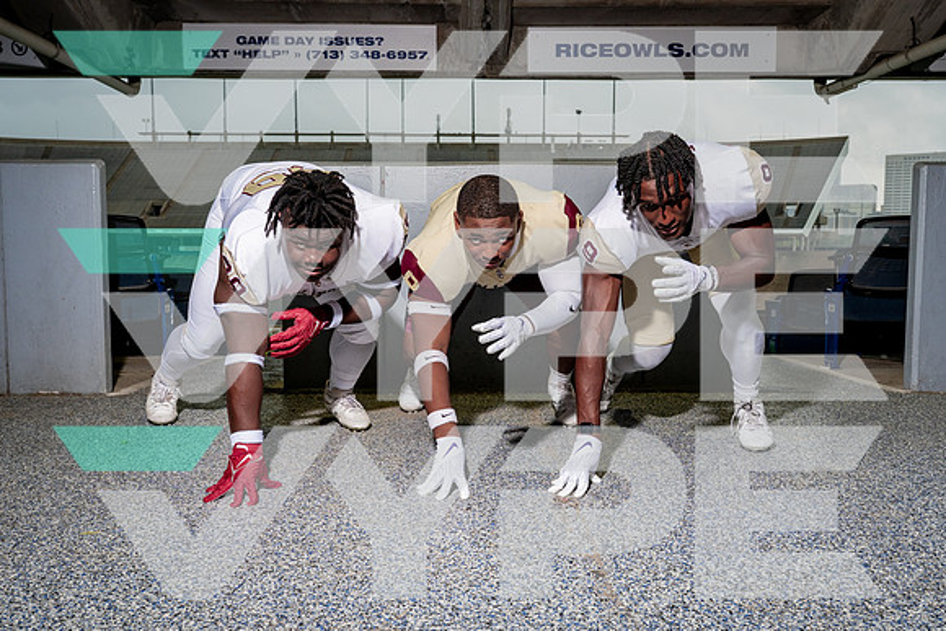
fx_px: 833
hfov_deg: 59.2
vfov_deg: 41.5
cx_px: 473
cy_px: 316
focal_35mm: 32
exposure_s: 1/250
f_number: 6.3
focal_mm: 31
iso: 640
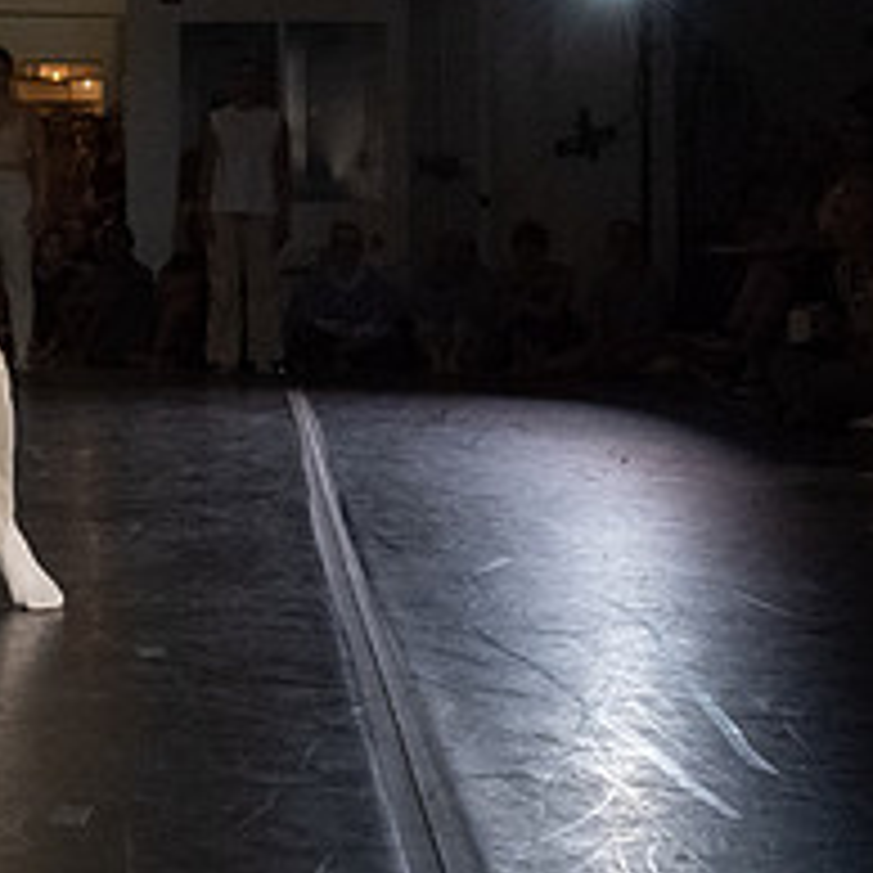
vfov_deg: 20.6
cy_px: 33
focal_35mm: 82
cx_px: 19
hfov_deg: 20.5
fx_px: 2340
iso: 6400
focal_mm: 28
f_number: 5
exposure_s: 1/500
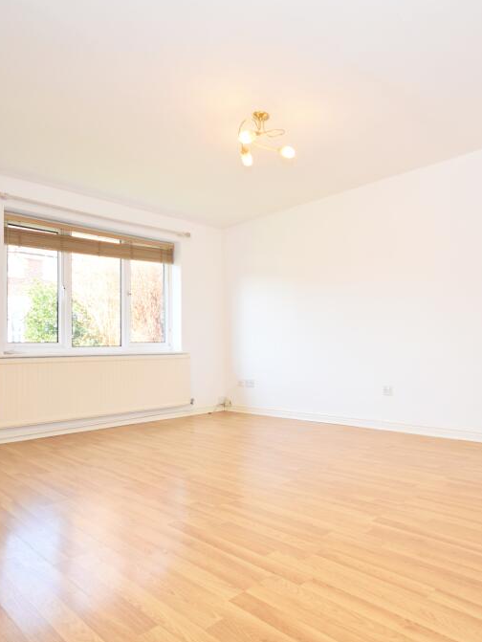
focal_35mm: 22
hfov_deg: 60.0
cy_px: 317
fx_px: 408
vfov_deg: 76.4
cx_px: 313
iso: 640
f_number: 5
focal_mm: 10
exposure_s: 1/200
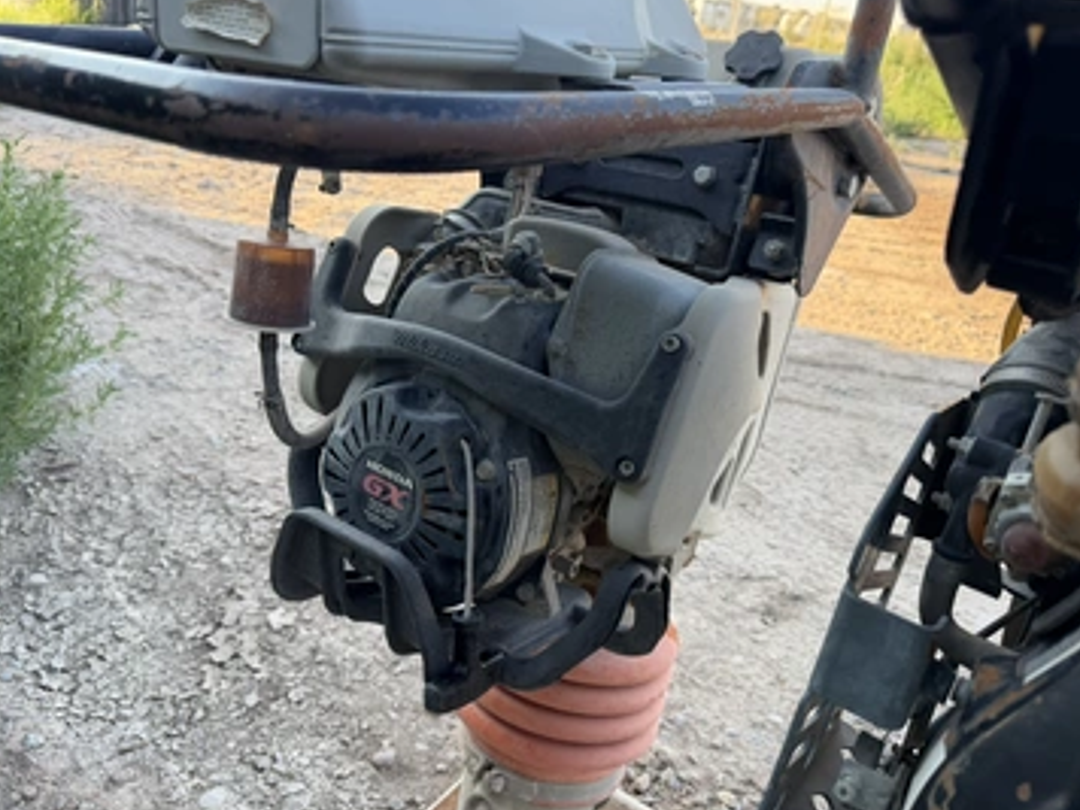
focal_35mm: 27
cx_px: 537
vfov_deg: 51.3
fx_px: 842
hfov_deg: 65.3
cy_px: 382
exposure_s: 1/263
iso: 64
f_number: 1.78
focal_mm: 6.76
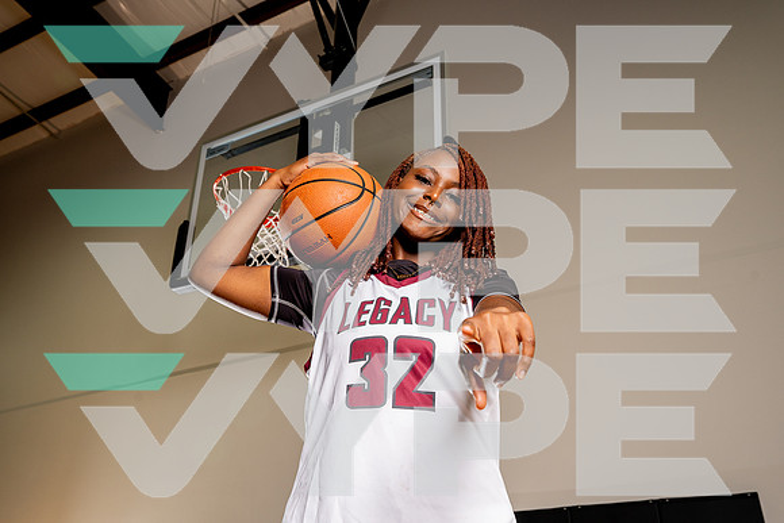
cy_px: 262
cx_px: 392
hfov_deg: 55.4
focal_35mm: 34
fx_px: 747
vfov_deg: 38.6
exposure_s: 1/200
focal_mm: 34.3
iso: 640
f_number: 7.1
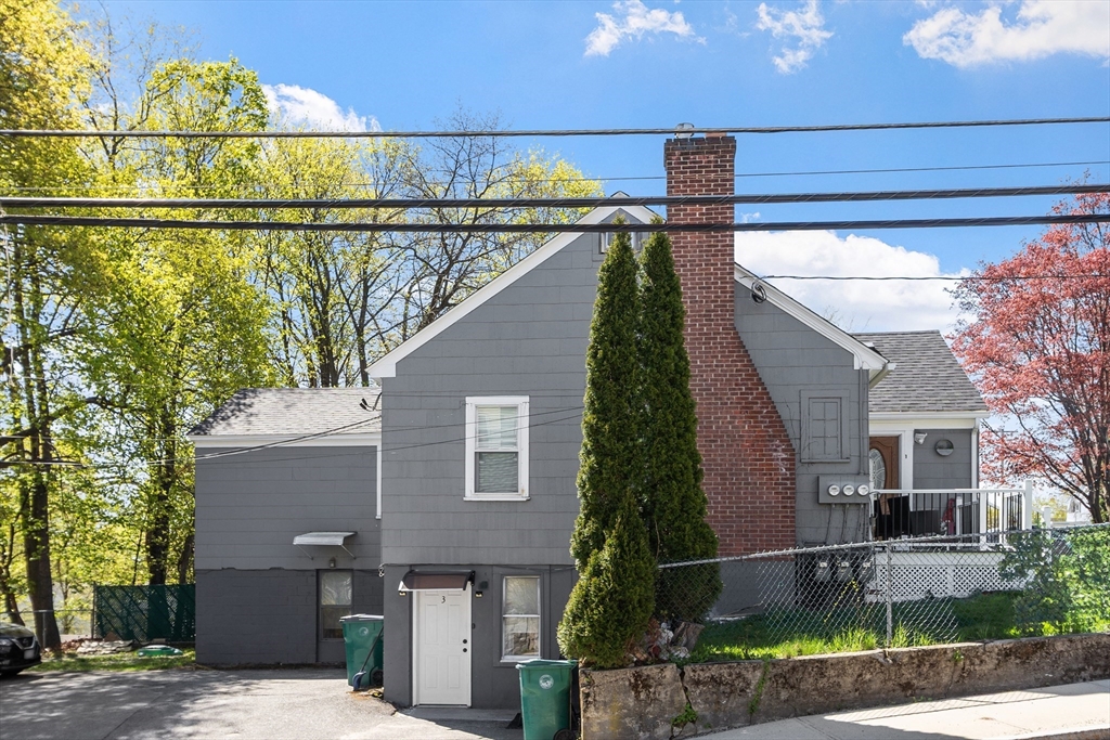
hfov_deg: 60.3
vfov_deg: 42.3
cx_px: 555
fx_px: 956
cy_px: 370
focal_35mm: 31
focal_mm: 21
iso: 125
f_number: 8
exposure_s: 1/125
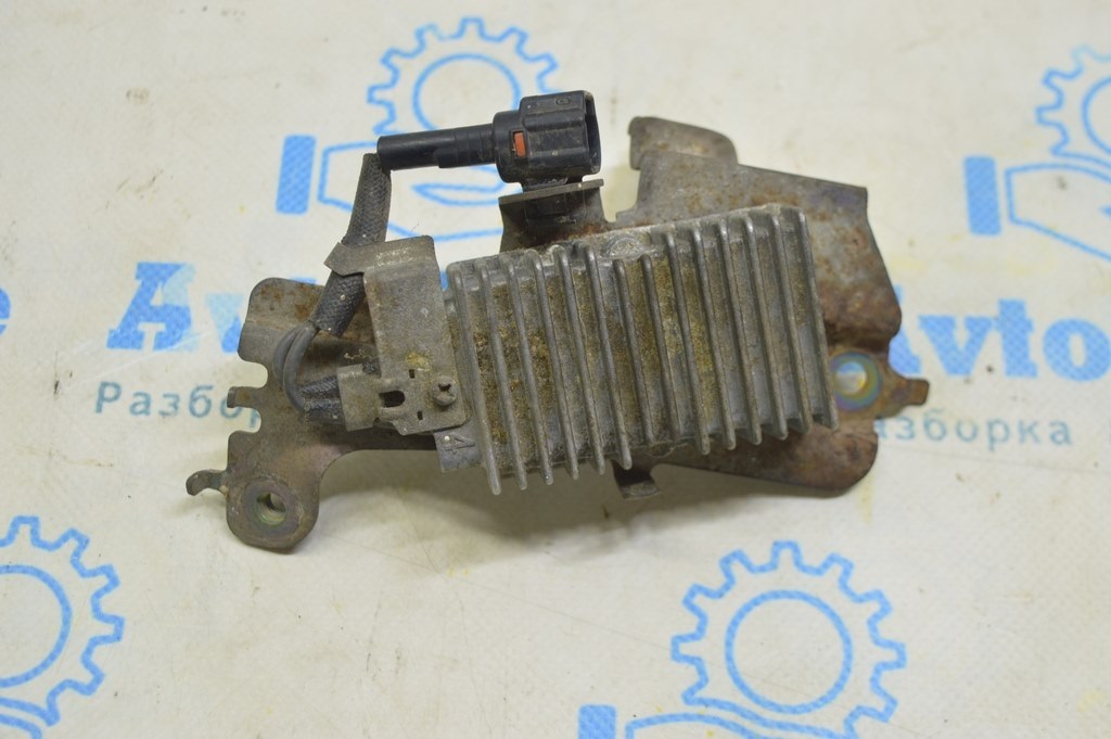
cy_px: 370
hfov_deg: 36.9
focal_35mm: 54
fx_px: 1665
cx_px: 556
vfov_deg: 25.0
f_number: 5.6
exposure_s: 1/20
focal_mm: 36
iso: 400
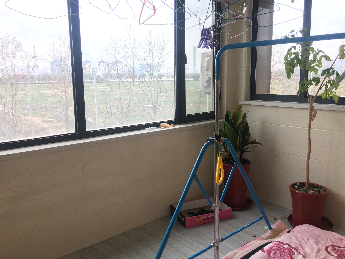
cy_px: 123
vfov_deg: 45.4
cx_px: 175
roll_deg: -0.2
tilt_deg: -8.2
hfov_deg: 58.3
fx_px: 309
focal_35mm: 31
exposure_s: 1/50
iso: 32
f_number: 2.2
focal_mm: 4.15
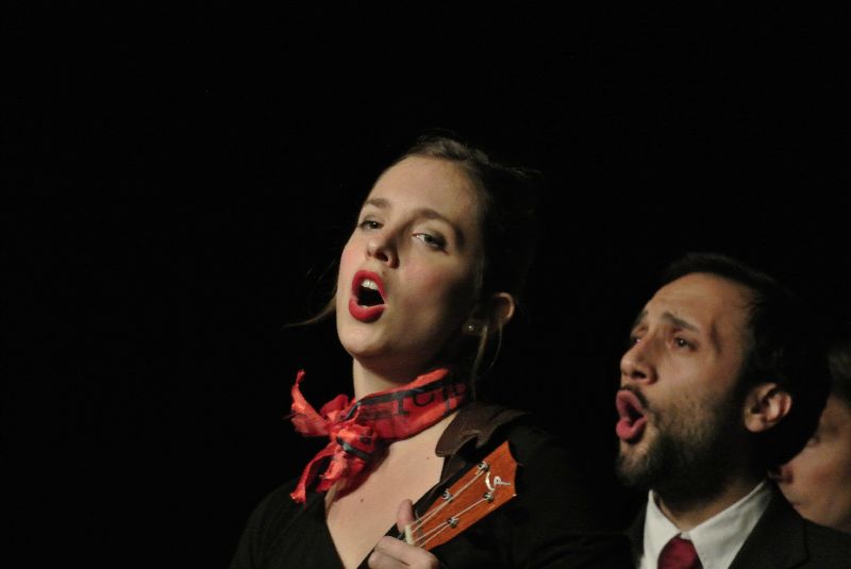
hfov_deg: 6.9
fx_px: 7027
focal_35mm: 297
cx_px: 426
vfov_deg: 4.6
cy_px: 284
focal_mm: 110
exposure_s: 1/60
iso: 1400
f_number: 5.6
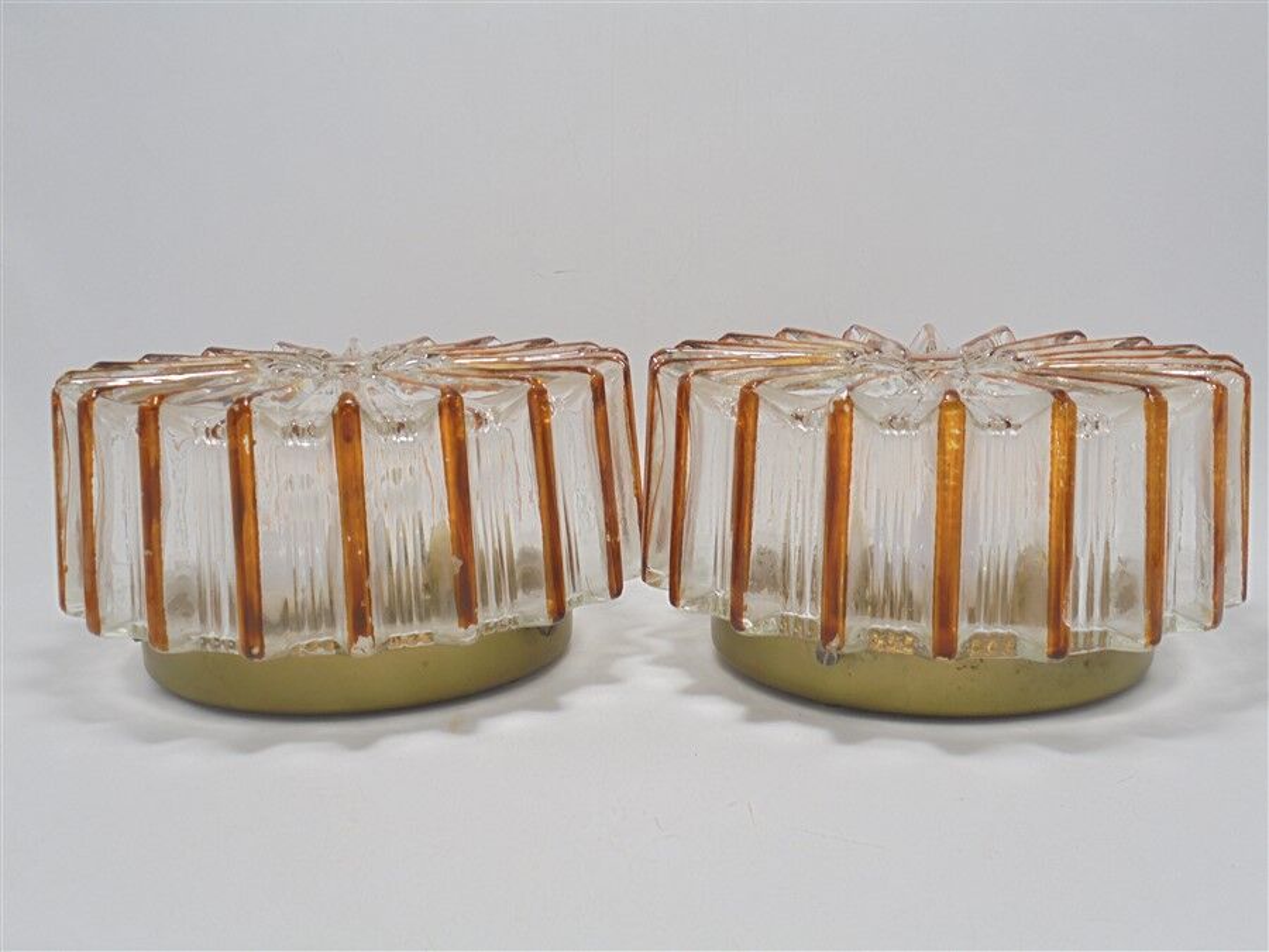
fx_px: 1393
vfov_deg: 37.7
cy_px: 476
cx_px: 634
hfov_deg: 49.0
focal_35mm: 38
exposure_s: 1/50
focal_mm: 6.9
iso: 100
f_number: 4.2
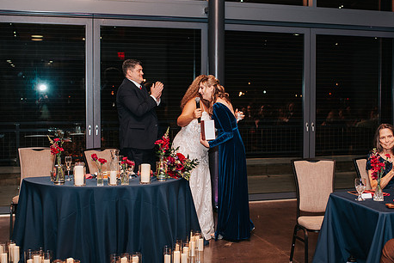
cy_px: 119
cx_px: 206
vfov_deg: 27.0
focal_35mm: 50
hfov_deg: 39.6
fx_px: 548
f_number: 2.8
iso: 1000
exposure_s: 1/200
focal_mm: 35
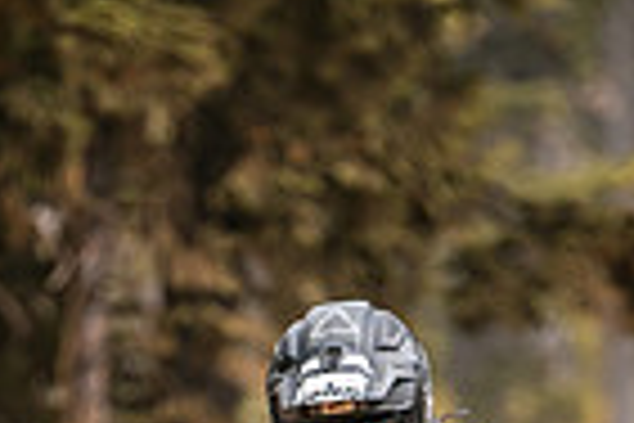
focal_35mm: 960
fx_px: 16905
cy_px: 995
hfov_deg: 2.1
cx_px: 397
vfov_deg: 1.4
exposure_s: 1/1600
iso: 320
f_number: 2.8
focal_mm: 200
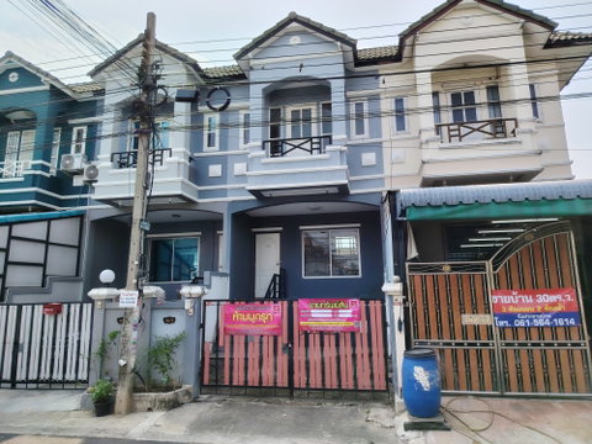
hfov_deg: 71.6
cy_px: 222
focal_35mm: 24
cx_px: 296
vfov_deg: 56.8
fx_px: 410
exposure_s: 1/1012
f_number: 1.75
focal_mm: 5.25
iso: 100
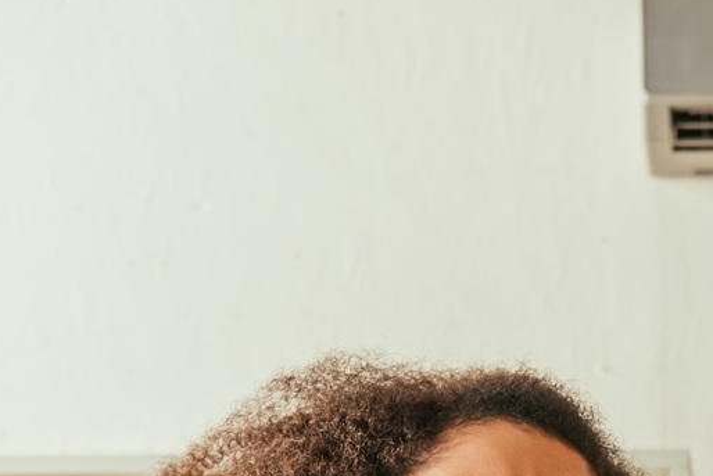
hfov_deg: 16.5
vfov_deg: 10.9
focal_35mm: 119
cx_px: 841
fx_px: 2357
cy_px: 825
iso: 500
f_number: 4
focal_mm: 34
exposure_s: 1/200
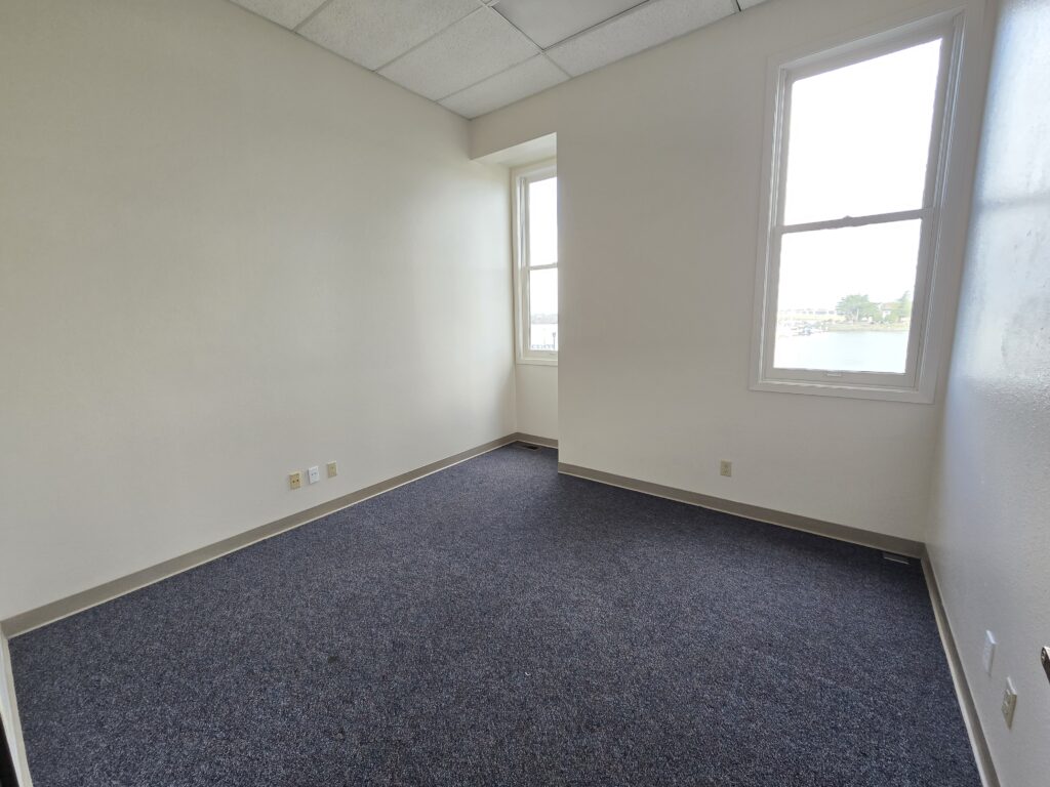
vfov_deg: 89.9
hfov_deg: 106.2
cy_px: 394
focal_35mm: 13
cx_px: 525
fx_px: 394
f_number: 2.2
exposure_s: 1/100
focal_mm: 2.2
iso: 125
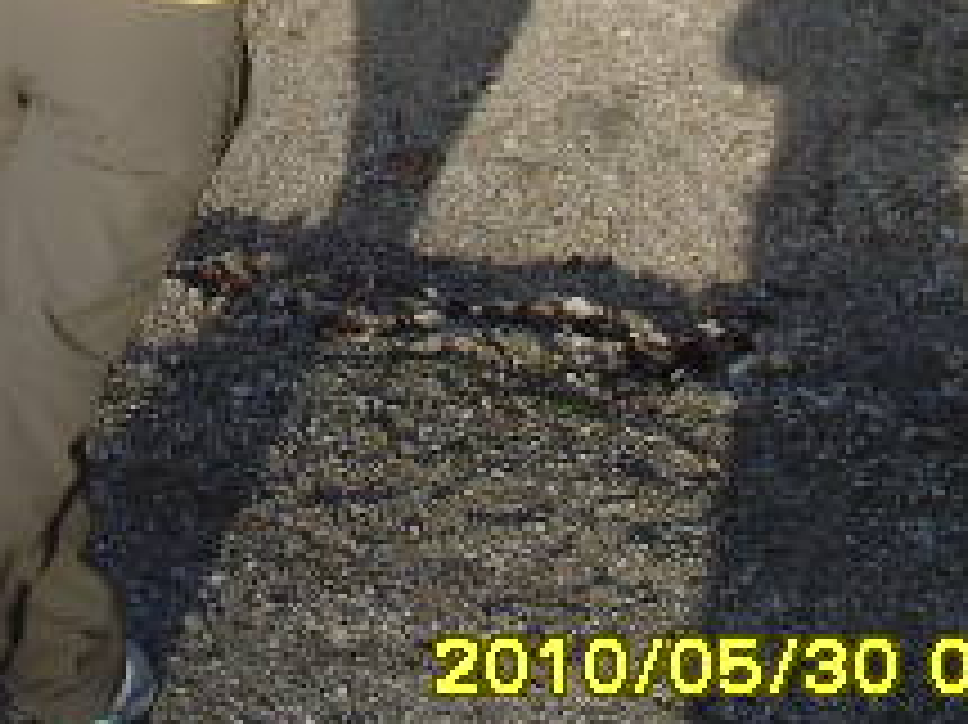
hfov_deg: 16.6
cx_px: -18
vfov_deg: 12.4
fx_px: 3242
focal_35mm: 116
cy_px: -189
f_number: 6.3
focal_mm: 6.6
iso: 80
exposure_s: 1/180
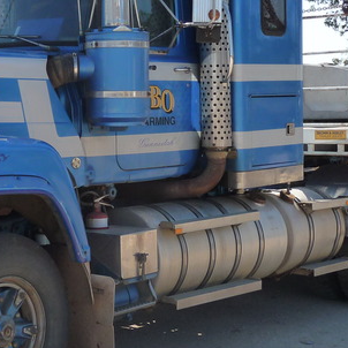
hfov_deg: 19.2
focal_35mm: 89
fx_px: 1012
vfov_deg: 19.5
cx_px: 40
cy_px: 143
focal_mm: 6.3
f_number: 3.8
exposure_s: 1/800
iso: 160
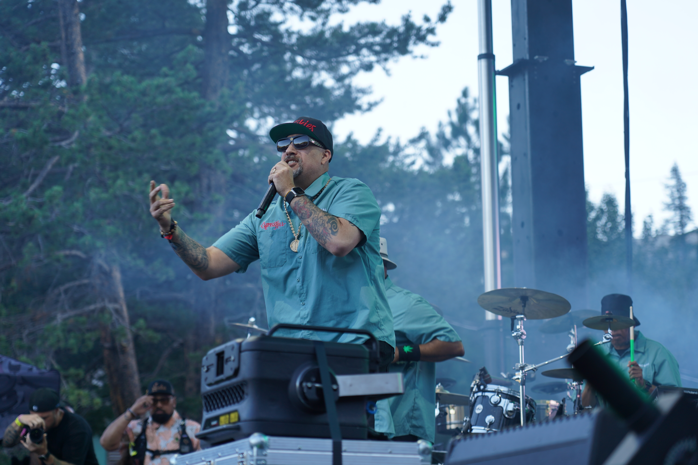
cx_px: 349
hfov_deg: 19.5
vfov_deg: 13.0
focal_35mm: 105
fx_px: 2036
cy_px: 232
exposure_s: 1/125
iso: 160
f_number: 4
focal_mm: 105
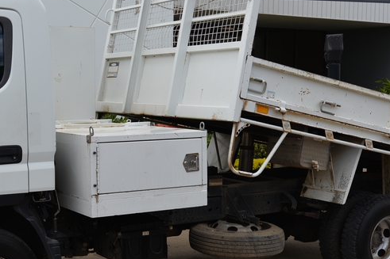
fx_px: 726
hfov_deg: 29.9
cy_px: 120
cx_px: 129
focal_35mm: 67
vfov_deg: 20.3
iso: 110
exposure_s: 1/250
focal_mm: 32
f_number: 8
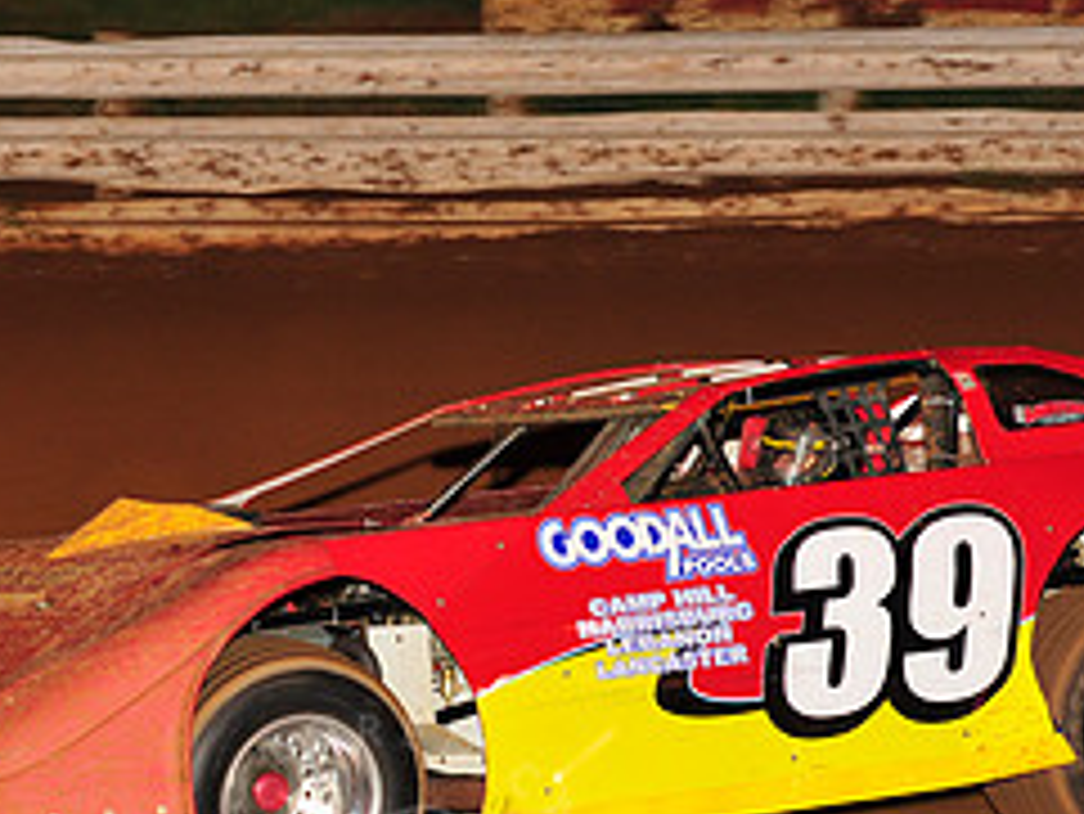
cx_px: 369
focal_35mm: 213
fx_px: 6673
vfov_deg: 7.0
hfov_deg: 9.3
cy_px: 571
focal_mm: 92
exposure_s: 1/320
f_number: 6.3
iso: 800
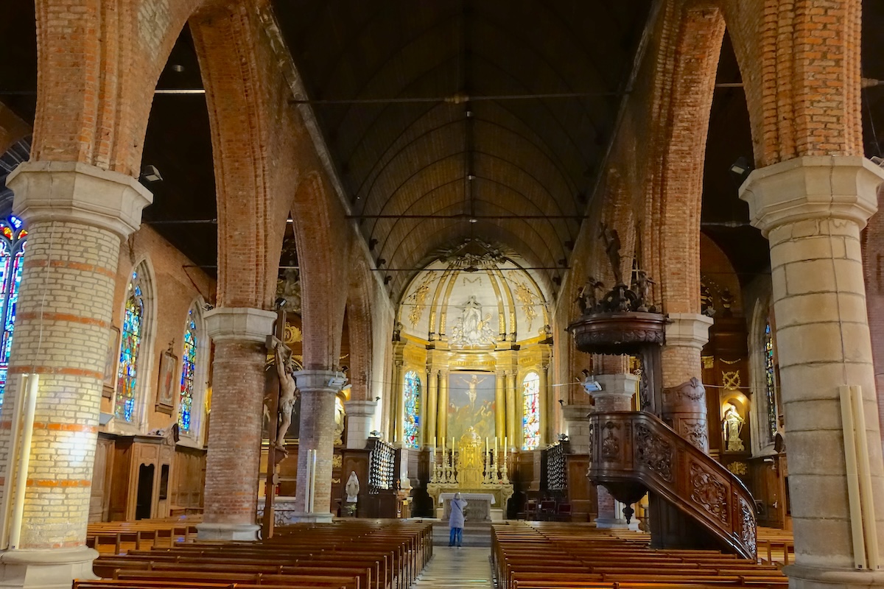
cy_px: 294
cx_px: 442
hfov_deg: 55.8
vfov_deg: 38.9
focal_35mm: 34
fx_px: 835
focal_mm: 12.3
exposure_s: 1/30
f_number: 2.8
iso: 3200
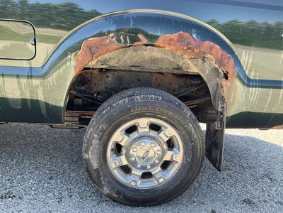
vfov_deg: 48.2
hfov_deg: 61.7
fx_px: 237
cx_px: 142
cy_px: 106
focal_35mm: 29
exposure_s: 1/125
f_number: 1.8
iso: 25
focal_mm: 3
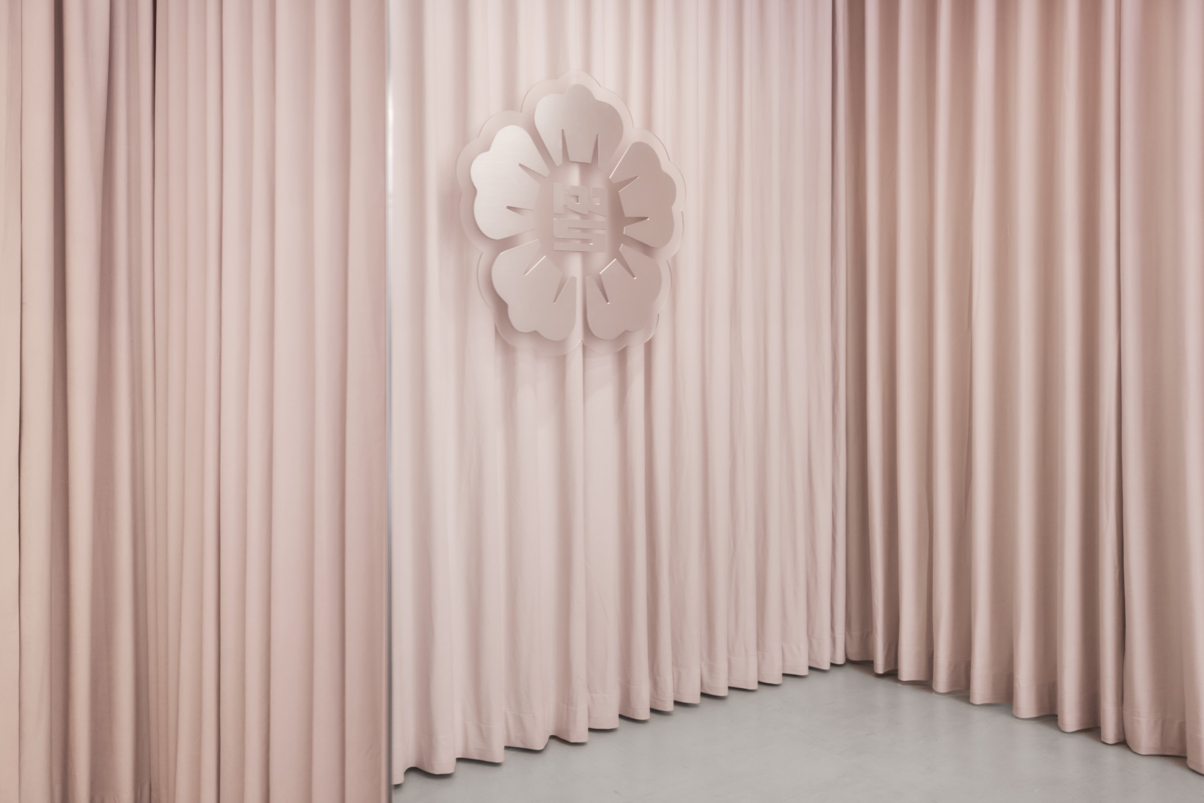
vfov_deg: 40.0
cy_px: 402
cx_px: 602
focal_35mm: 33
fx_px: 1104
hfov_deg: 57.2
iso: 800
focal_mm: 33
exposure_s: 1/200
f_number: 2.8
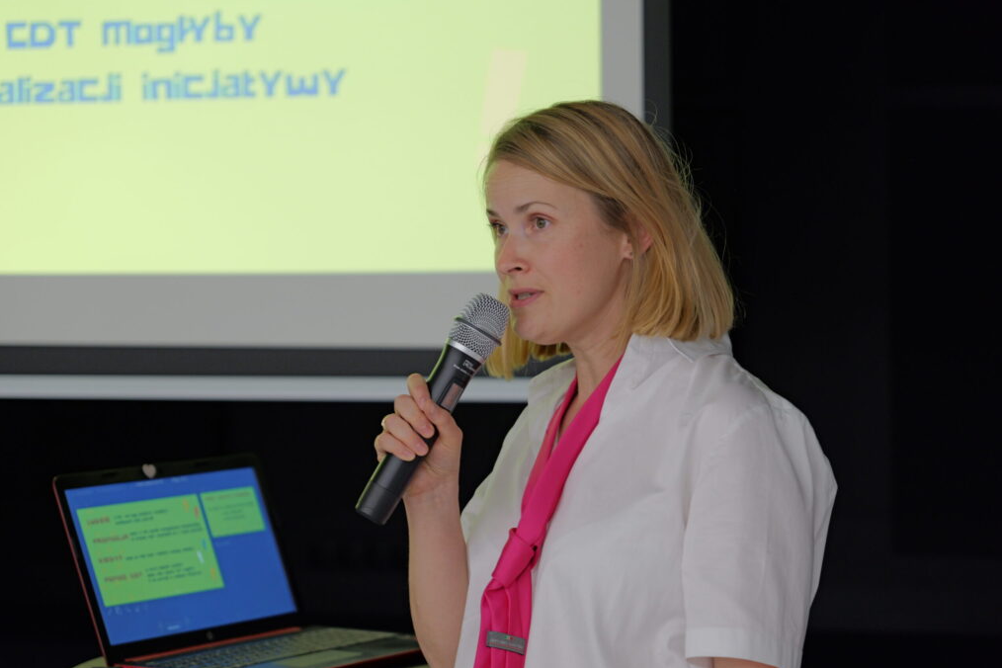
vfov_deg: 12.9
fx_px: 2950
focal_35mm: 106
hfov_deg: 19.3
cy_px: 336
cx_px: 505
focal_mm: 105
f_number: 4
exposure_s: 1/50
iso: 800
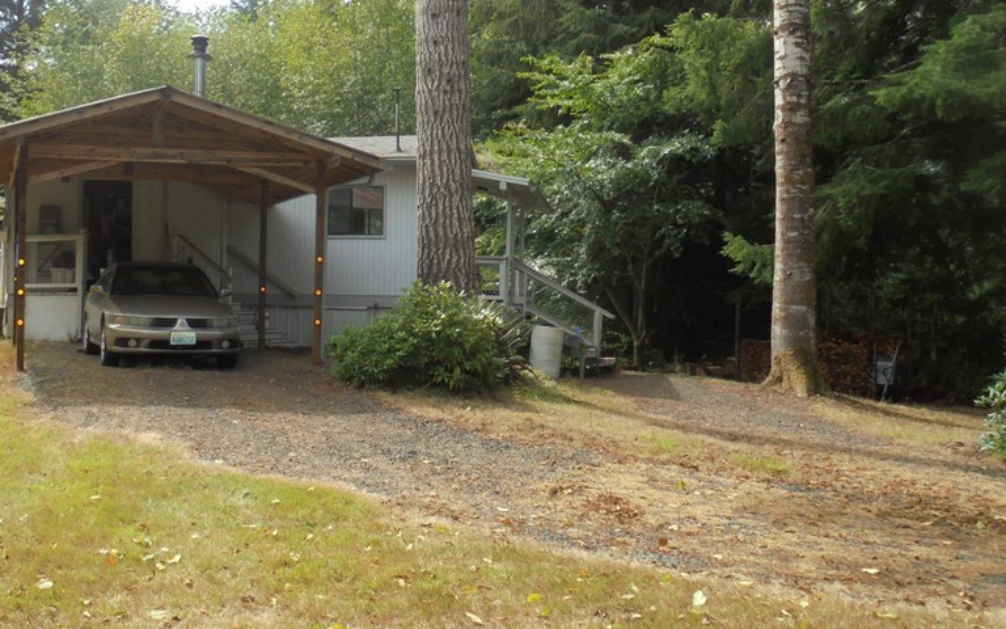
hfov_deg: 48.0
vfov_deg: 31.2
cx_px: 420
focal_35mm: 41
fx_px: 1124
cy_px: 262
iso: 100
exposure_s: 1/500
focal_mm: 5.3
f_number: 3.7
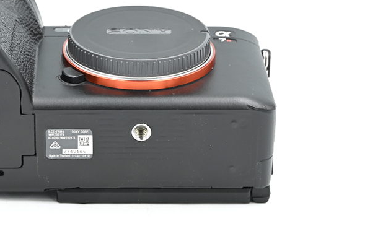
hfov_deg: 17.3
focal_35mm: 120
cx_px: 112
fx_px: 1252
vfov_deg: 10.9
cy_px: 88
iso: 200
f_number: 14
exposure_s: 1/13
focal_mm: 75
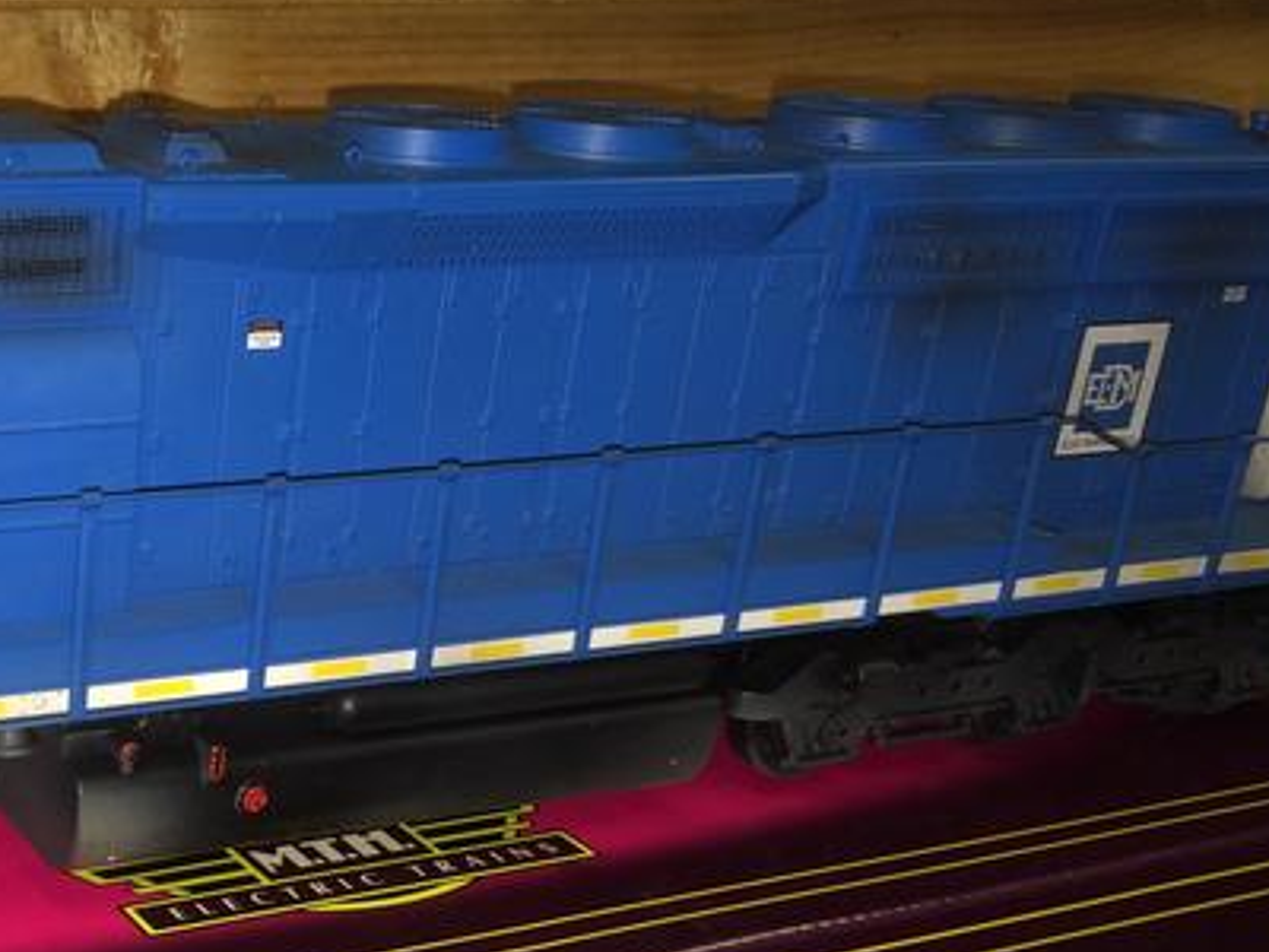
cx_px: 32
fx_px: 2200
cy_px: 777
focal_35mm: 60
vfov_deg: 24.0
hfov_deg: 30.2
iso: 32
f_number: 2.2
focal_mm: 4.12
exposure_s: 1/34
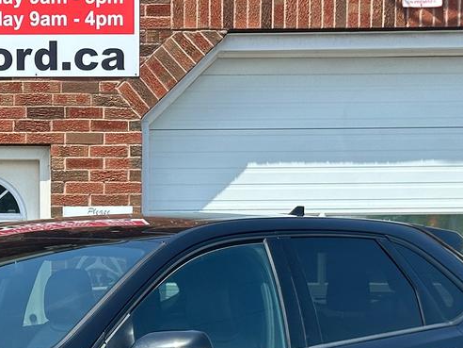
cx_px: 50
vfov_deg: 11.7
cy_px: 370
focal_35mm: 125
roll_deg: +0.5
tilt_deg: -3.5
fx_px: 1672
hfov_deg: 15.6
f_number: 1.78
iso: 64
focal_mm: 6.86
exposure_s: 1/2358
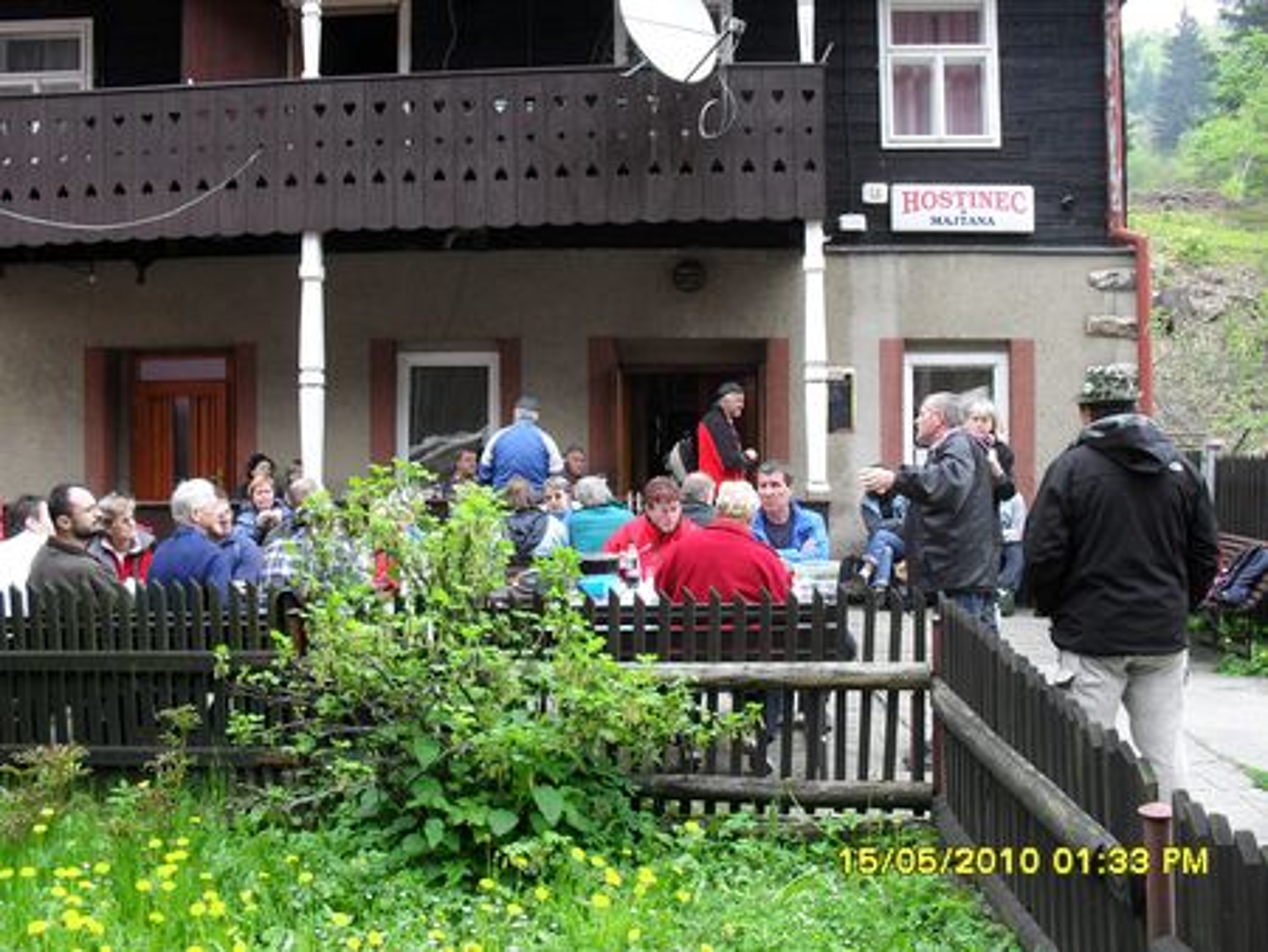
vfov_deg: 40.7
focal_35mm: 35
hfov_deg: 52.6
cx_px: 634
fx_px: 1283
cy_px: 476
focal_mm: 6.3
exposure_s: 1/125
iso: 100
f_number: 3.2
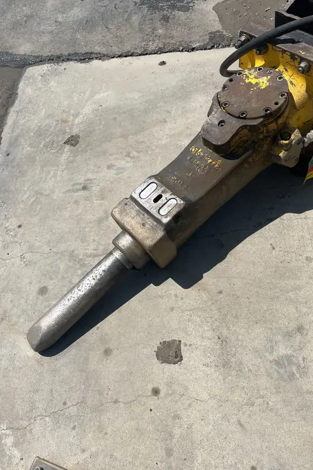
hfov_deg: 46.4
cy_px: 229
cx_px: 162
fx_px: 365
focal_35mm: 28
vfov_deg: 65.5
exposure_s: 1/5076
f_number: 1.6
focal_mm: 5.1
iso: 50
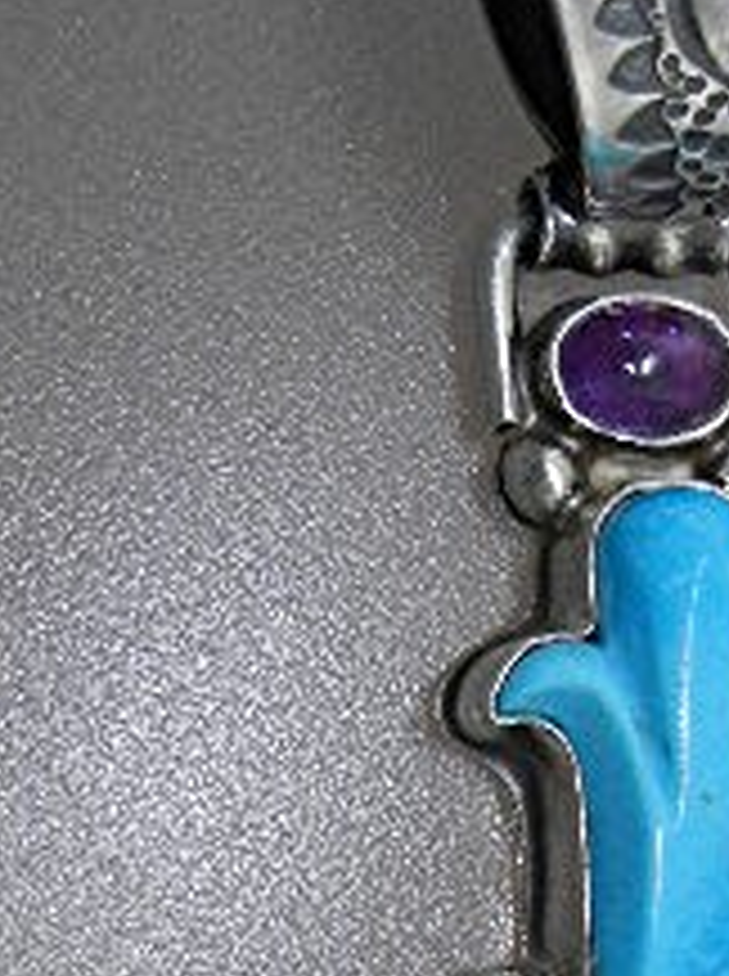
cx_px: 706
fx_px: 3746
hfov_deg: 11.0
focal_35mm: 133
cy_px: 1129
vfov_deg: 14.4
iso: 646
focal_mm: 8.1
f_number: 7.6
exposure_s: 1/30
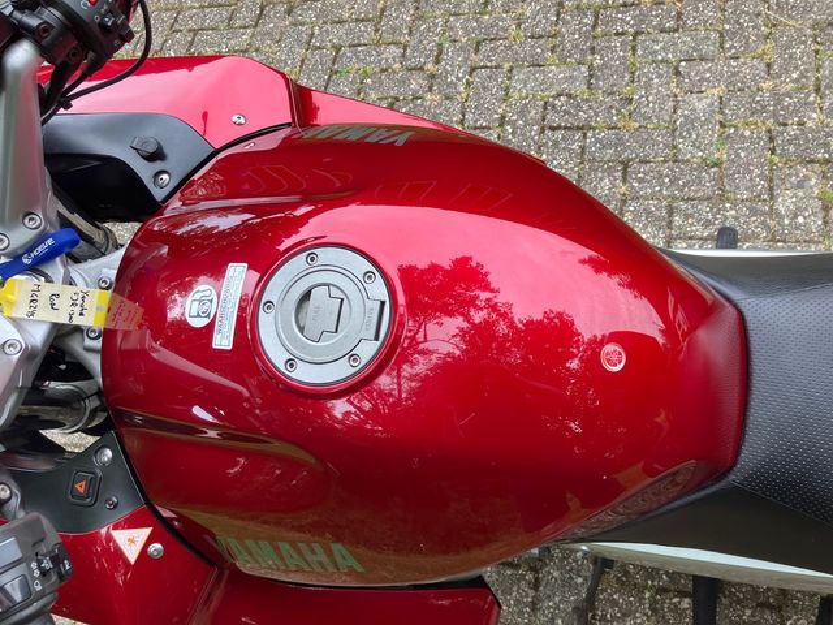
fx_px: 674
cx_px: 416
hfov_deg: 63.4
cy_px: 312
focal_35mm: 28
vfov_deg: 49.7
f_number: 1.8
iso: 25
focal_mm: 3.99
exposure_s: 1/121
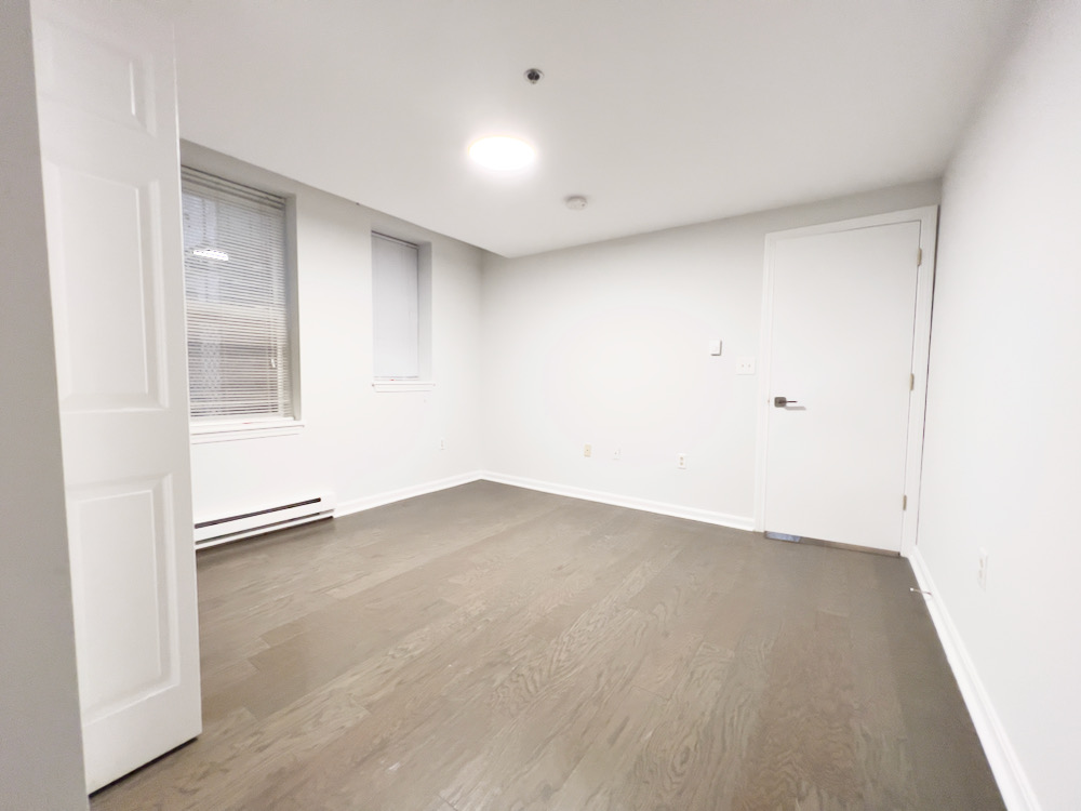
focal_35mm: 13
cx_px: 540
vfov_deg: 89.9
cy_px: 406
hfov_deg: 106.2
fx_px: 406
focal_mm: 1.57
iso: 320
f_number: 1.8
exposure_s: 1/60
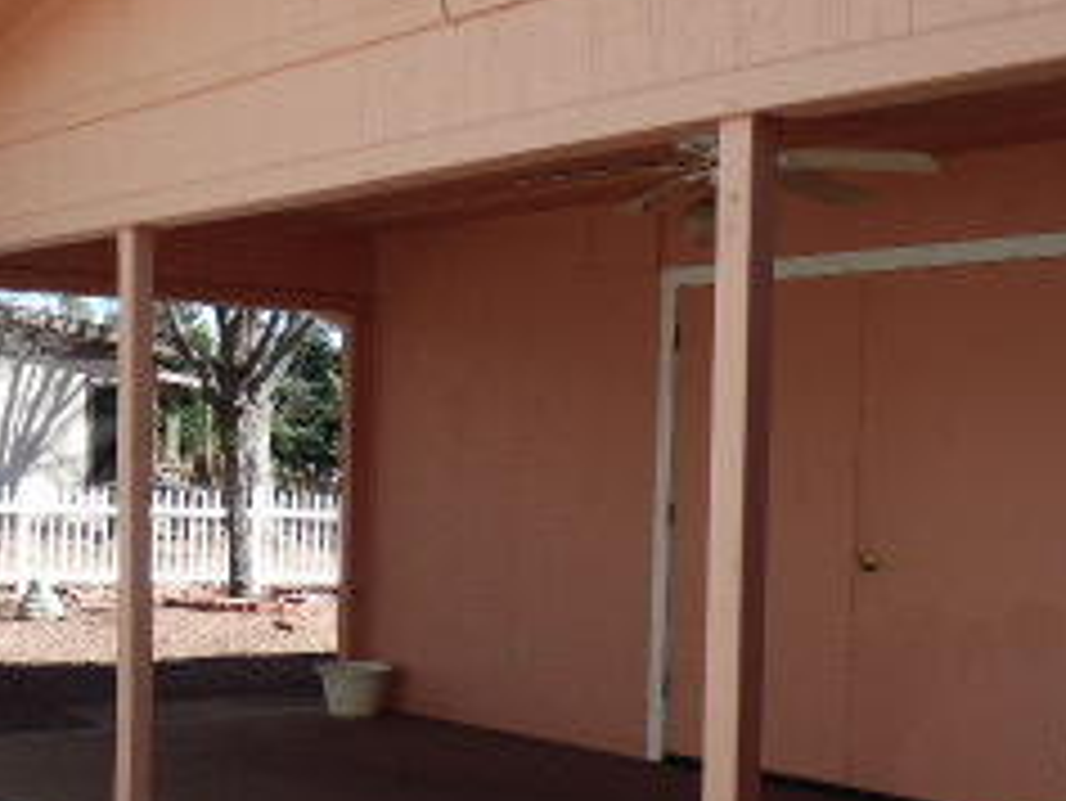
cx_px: 211
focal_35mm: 54
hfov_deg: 34.4
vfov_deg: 26.9
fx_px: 1664
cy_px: 540
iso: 100
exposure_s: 1/800
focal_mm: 3.58
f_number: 2.8
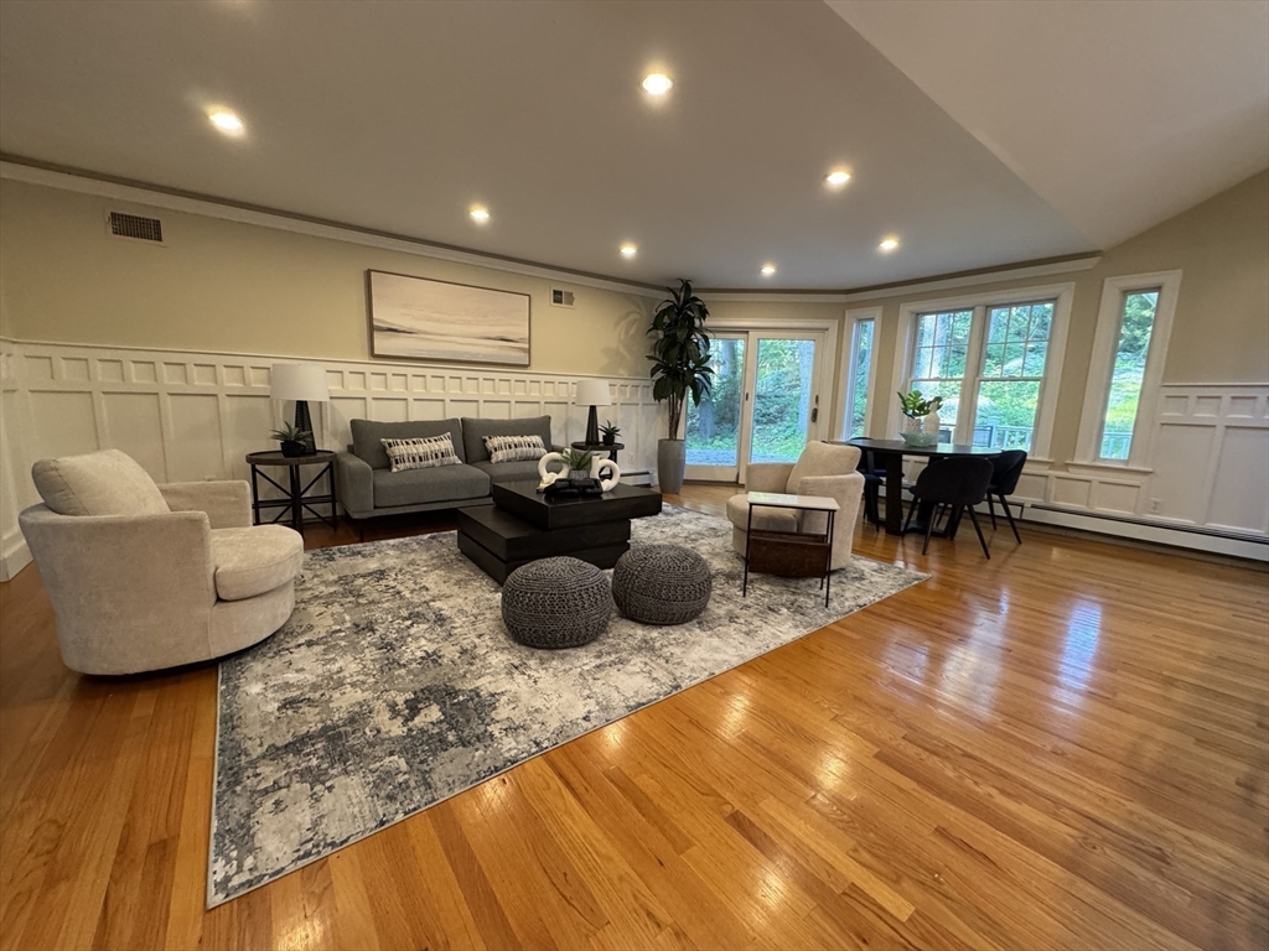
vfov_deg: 85.7
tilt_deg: -8.9
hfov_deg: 102.1
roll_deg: -1.5
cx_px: 634
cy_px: 476
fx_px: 513
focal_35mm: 14
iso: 400
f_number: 2.2
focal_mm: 2.22
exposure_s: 1/60
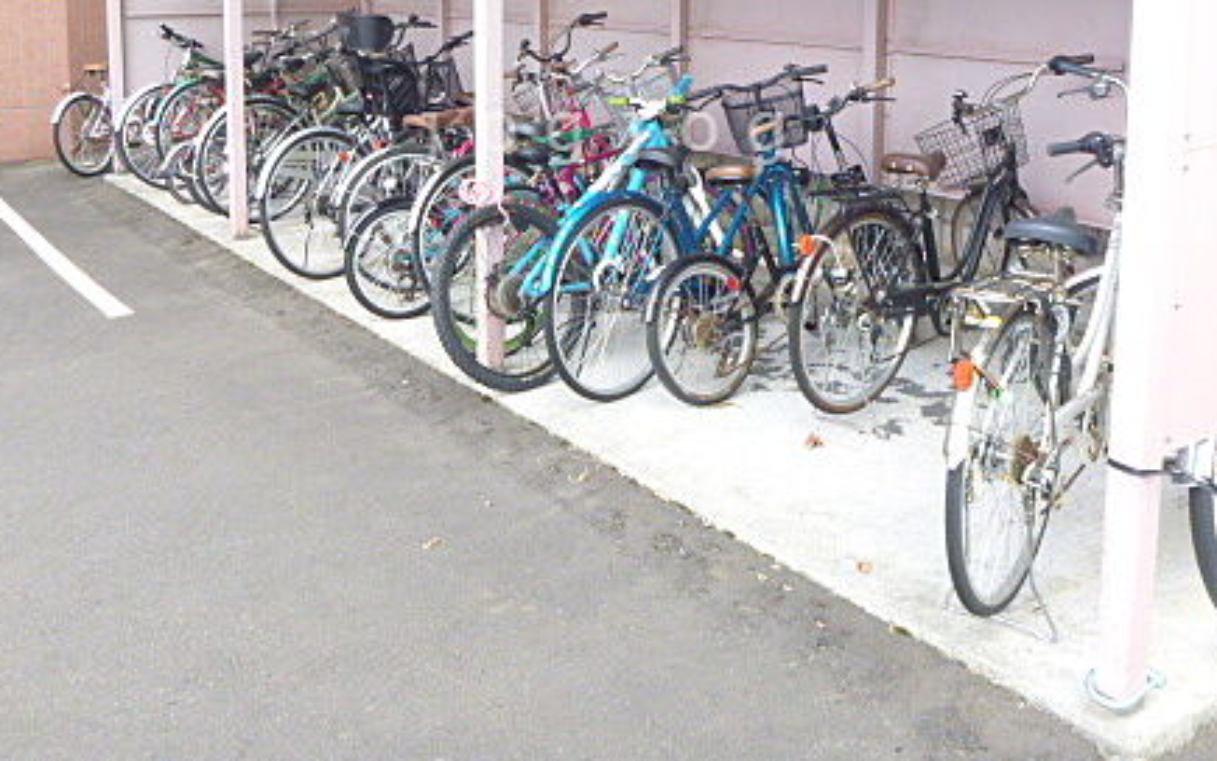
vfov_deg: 31.8
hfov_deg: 50.4
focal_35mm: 39
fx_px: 1294
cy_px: 131
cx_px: 607
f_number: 3.9
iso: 200
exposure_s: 1/60
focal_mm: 4.5
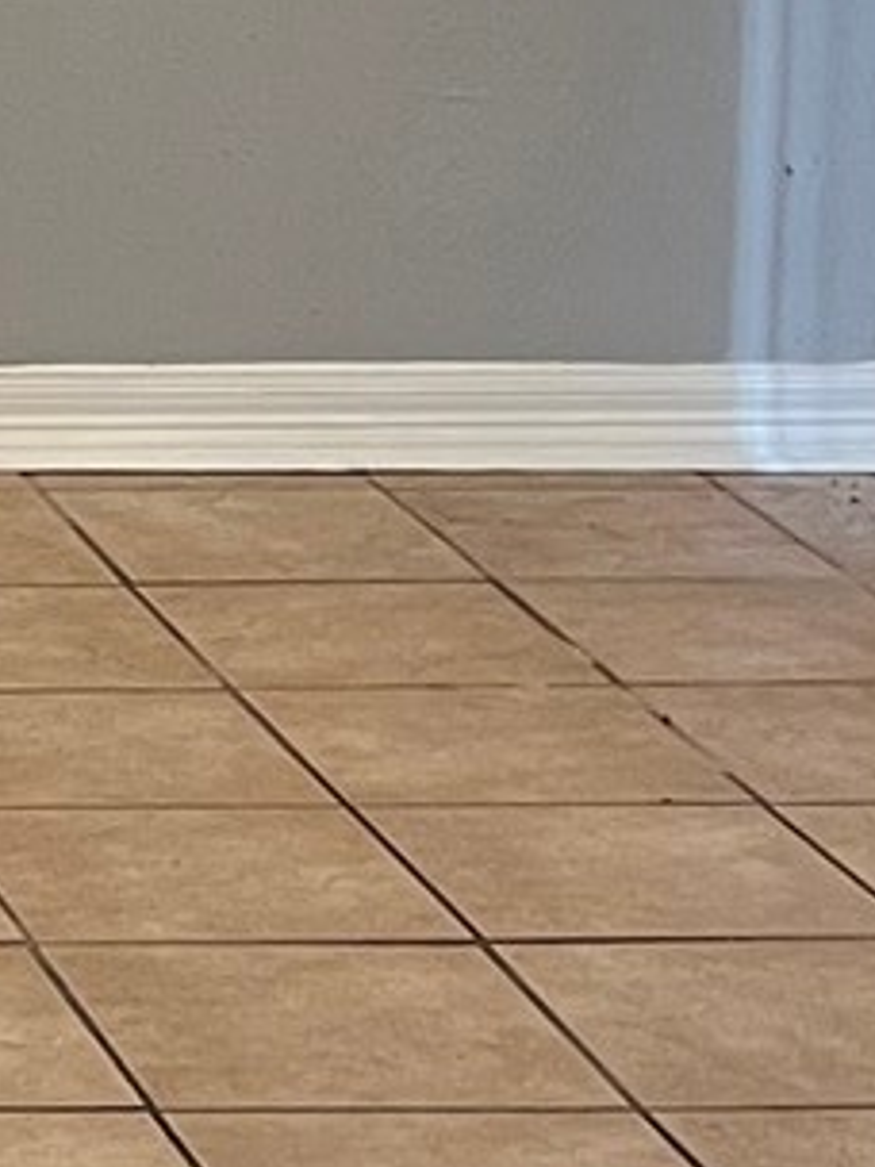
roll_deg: -0.2
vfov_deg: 11.0
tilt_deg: -5.8
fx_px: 5898
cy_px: -418
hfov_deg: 8.2
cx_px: -679
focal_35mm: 175
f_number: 1.5
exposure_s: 1/60
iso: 250
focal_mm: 5.7
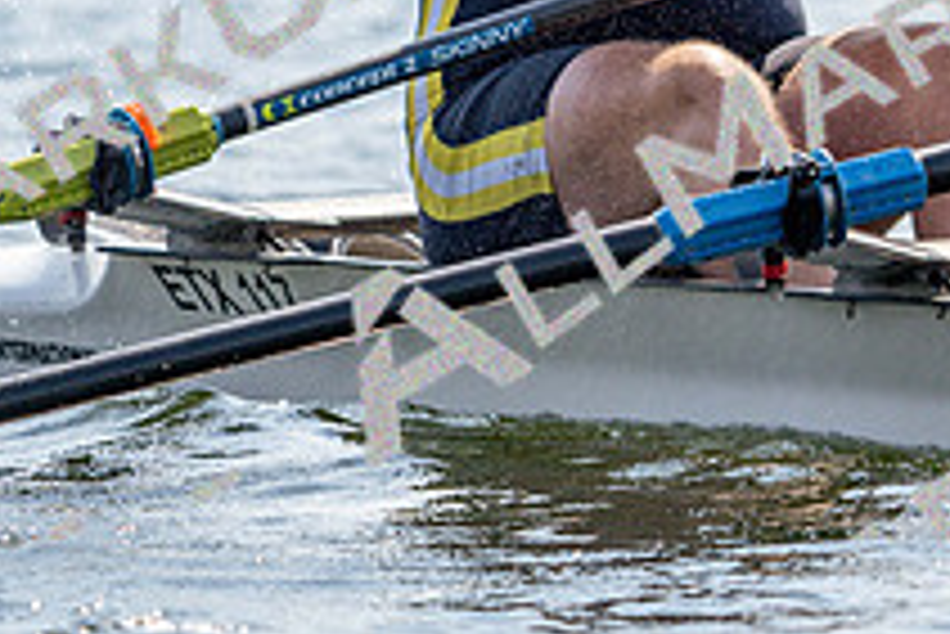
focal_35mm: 716
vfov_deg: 1.9
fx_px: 18907
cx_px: 1265
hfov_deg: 2.9
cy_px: -232
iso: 250
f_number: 5.6
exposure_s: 1/1600
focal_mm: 261
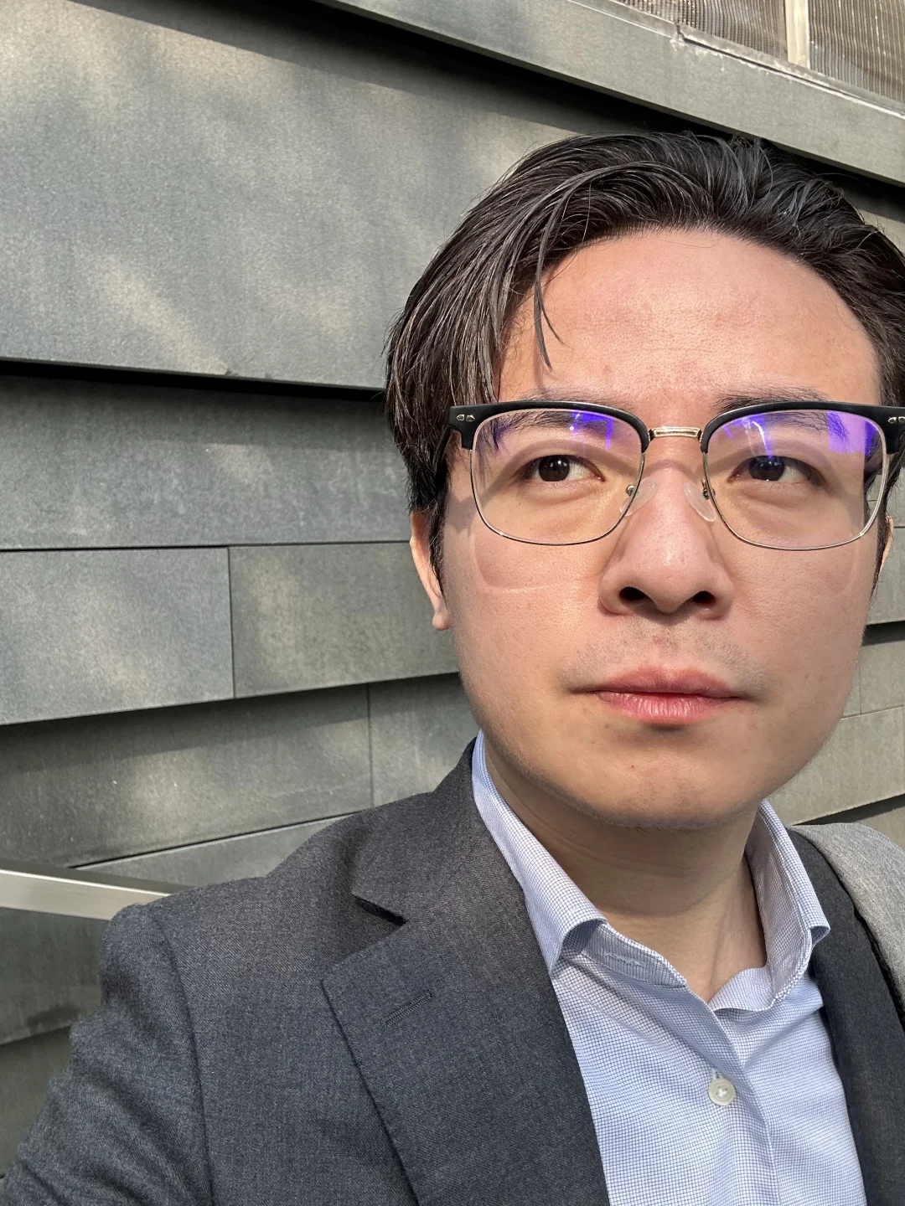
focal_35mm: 30
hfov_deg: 46.8
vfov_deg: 60.0
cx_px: 452
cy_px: 603
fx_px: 1046
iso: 25
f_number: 1.9
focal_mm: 2.69
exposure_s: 1/818
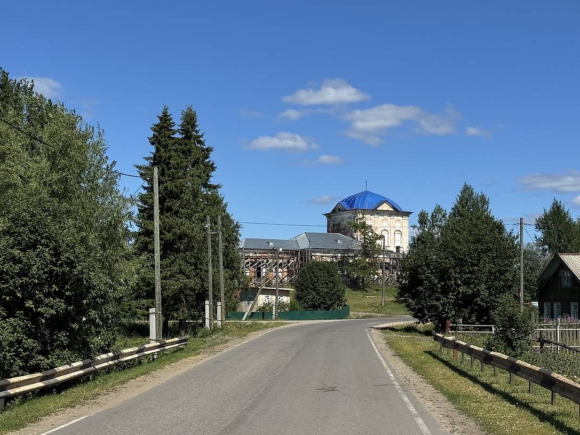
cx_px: 319
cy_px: 220
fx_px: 888
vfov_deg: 27.5
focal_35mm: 53
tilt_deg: +7.6
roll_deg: +0.6
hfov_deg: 36.1
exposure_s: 1/5848
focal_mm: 6.76
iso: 64
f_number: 1.78
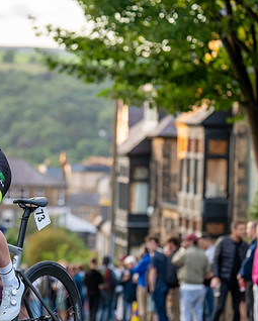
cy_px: 162
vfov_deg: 11.7
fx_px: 1573
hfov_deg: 9.3
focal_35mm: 165
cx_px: 11
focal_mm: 94
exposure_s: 1/1000
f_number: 2.8
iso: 2000
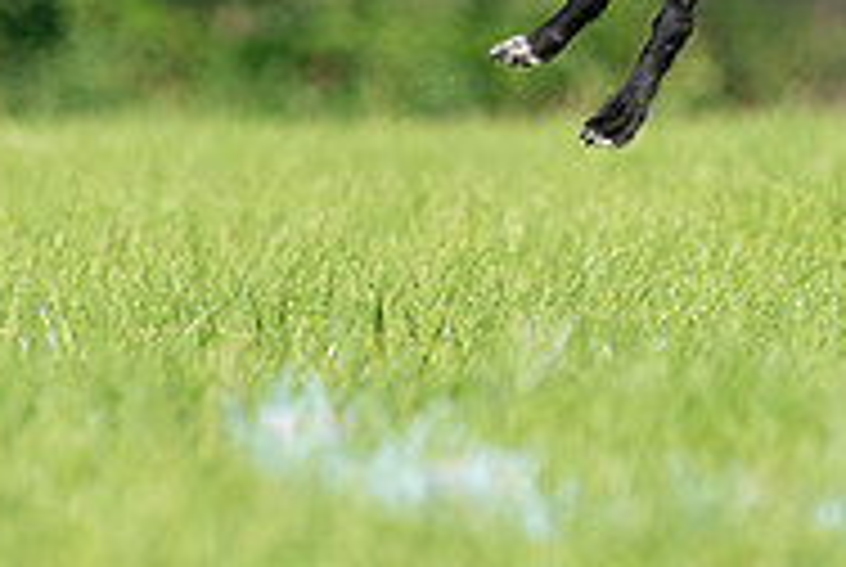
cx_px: 248
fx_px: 29021
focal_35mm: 1233
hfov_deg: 1.7
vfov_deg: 1.1
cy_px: -218
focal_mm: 400
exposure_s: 1/4000
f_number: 6.3
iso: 1600
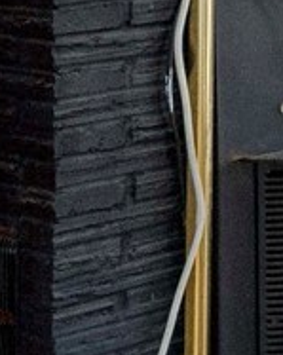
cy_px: -242
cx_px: 1454
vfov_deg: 12.4
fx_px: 1522
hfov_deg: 6.1
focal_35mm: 145
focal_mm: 17
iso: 1000
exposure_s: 1/20
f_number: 6.7
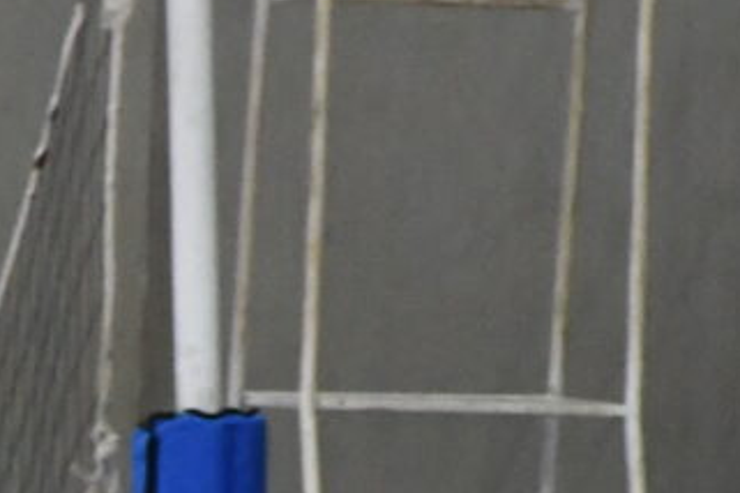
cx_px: -795
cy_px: 1032
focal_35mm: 808
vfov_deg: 1.7
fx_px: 16608
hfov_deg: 2.5
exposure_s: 1/100
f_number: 5.3
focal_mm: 90
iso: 3200
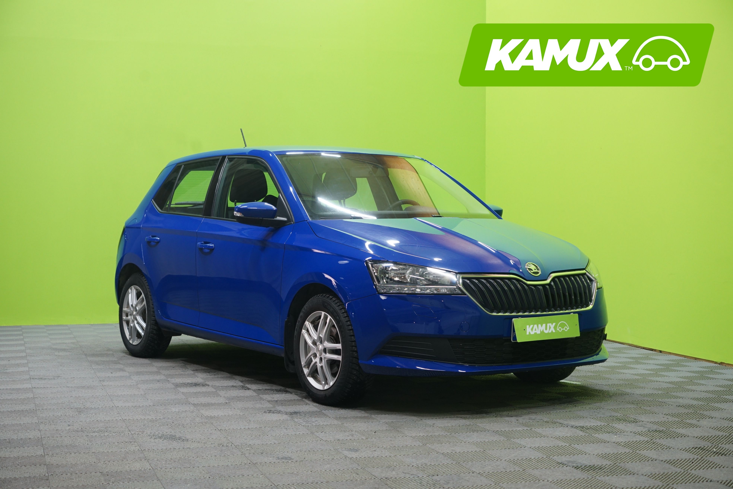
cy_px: 244
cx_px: 366
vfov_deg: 23.8
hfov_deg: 35.1
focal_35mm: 57
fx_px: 1160
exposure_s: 1/20
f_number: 5.6
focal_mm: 57
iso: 800
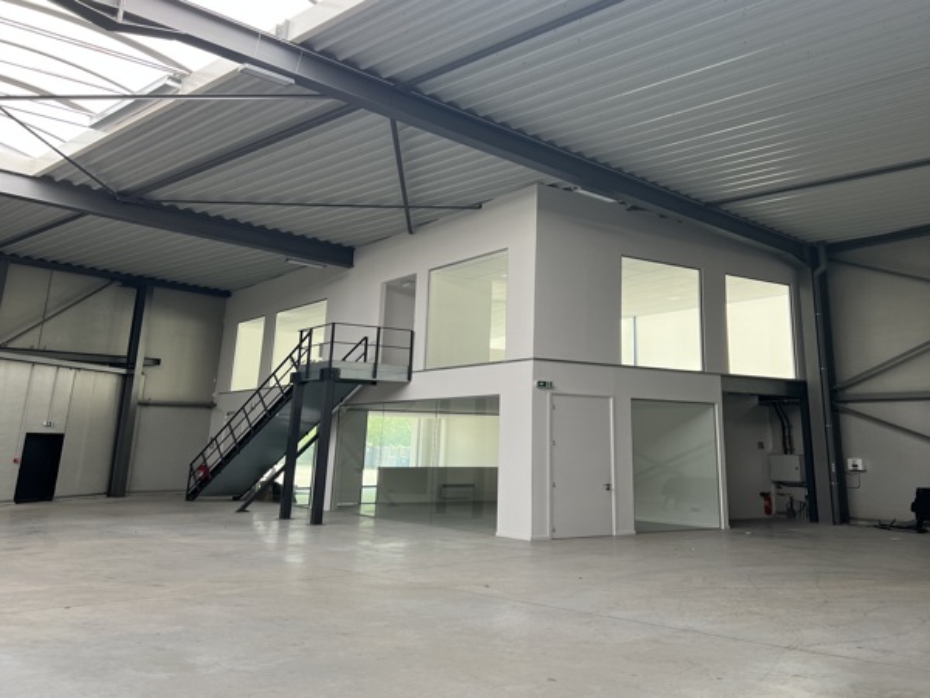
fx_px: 699
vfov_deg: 53.1
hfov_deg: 67.3
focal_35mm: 26
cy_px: 349
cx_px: 465
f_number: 1.5
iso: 50
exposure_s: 1/439
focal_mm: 5.7
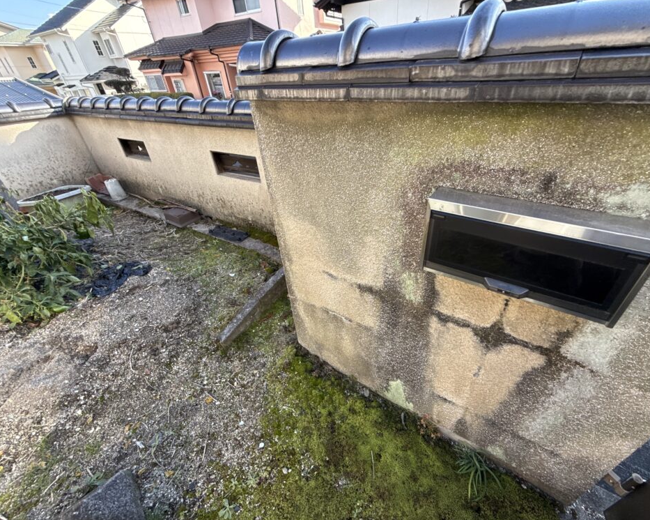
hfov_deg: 96.6
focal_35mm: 15
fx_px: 289
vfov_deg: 84.0
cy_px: 266
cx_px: 354
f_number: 2.2
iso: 50
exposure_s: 1/203
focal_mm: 2.22
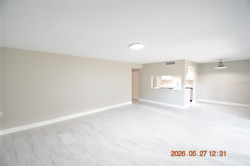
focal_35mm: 15
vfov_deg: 77.3
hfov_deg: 100.4
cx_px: 125
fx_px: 104
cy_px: 83
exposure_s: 1/30
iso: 800
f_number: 3.5
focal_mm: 10
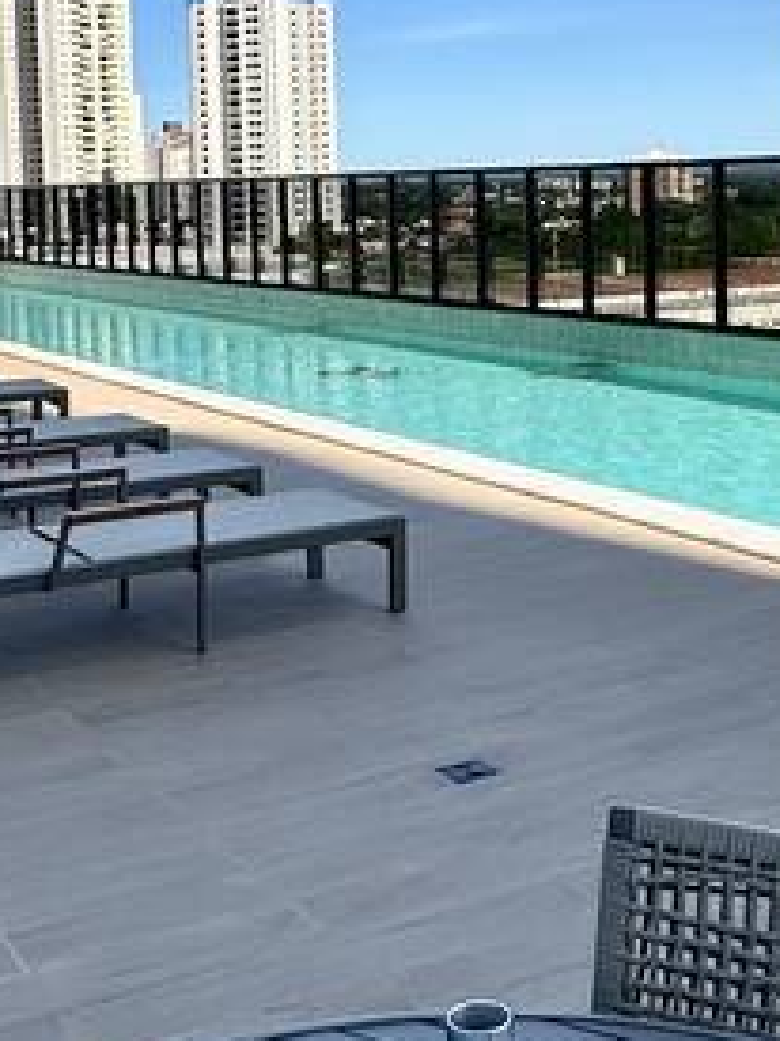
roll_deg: +1.0
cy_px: 291
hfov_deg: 26.5
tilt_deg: -2.2
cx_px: 424
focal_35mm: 55
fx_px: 1654
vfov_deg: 34.4
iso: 40
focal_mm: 2.22
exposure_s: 1/1855
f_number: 2.2
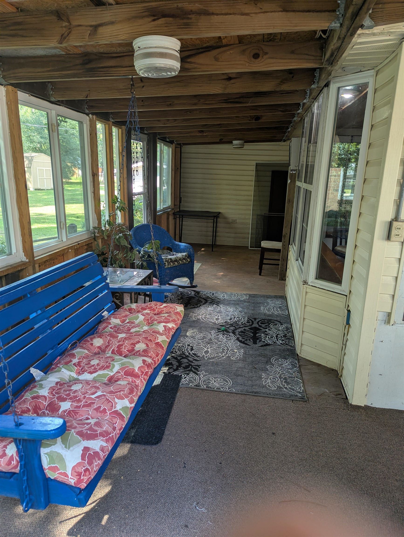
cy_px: 268
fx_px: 373
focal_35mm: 24
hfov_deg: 56.9
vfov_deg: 71.5
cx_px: 202
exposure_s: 1/52.7
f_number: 1.85
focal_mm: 6.81
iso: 38
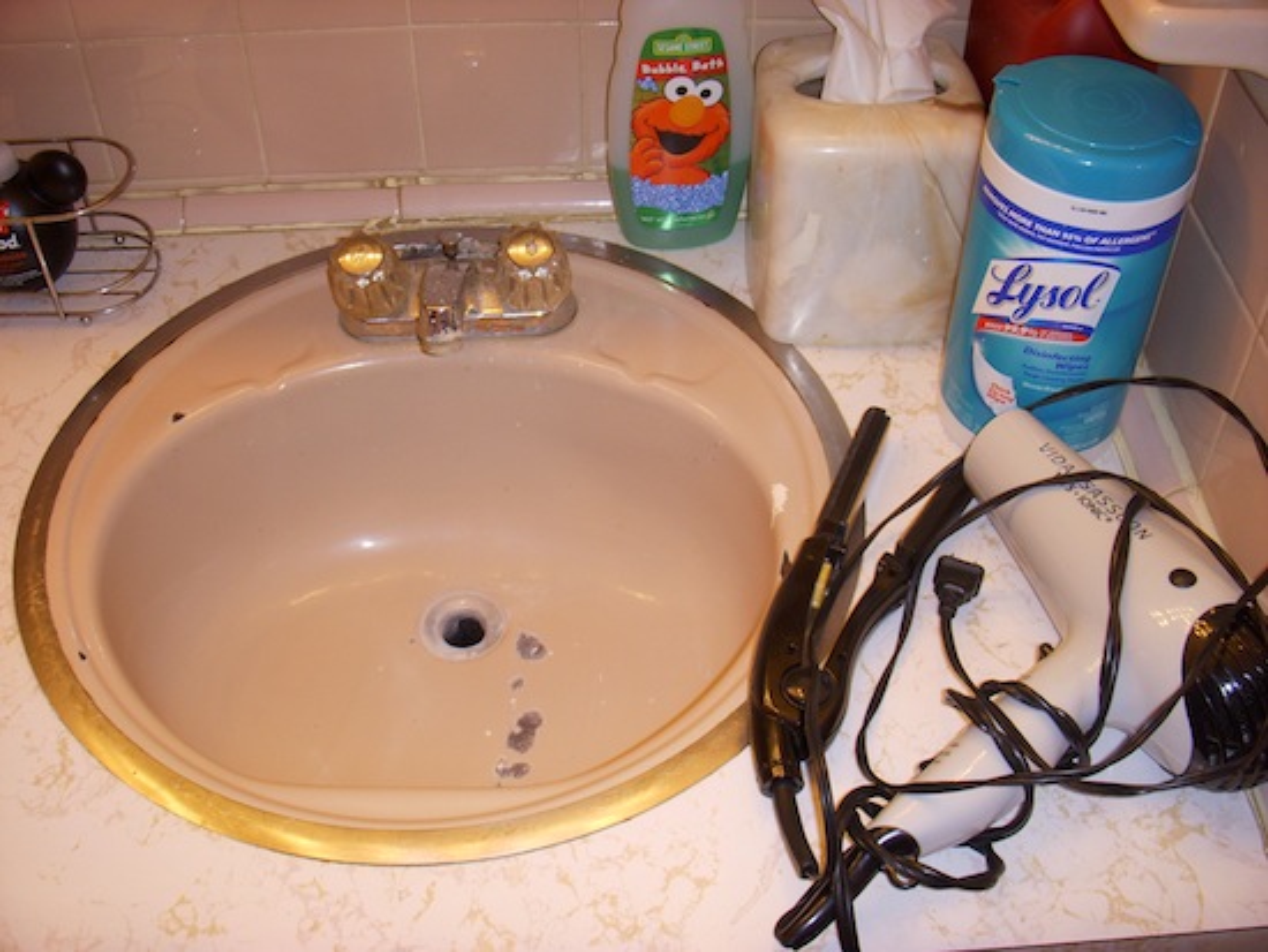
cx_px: 634
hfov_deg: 49.0
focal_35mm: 38
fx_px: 1393
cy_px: 476
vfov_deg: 37.7
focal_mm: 6.3
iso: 100
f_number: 3.3
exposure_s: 1/30
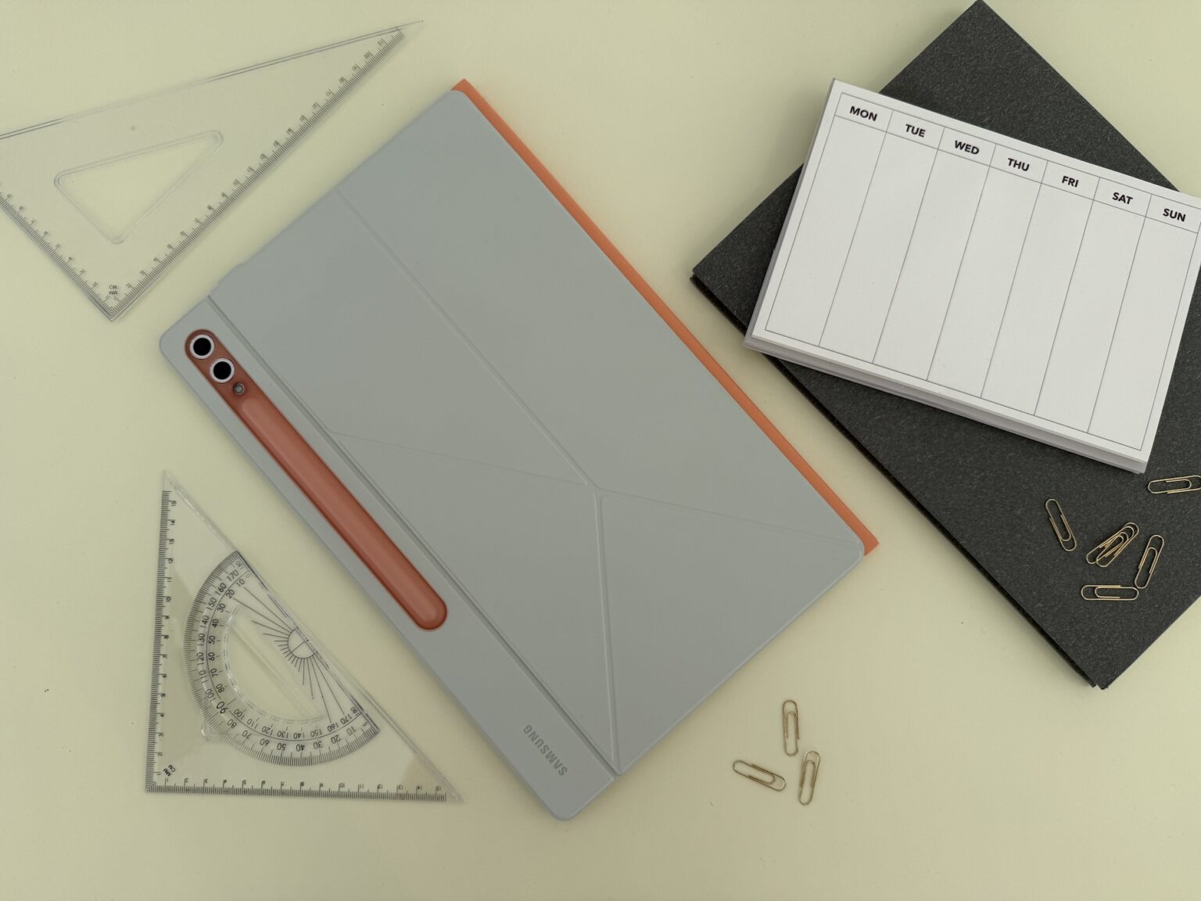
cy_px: 450
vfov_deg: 56.8
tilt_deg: -86.0
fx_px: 833
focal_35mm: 24
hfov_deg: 71.6
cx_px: 600
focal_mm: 6.76
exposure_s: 1/765
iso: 80
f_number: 1.78
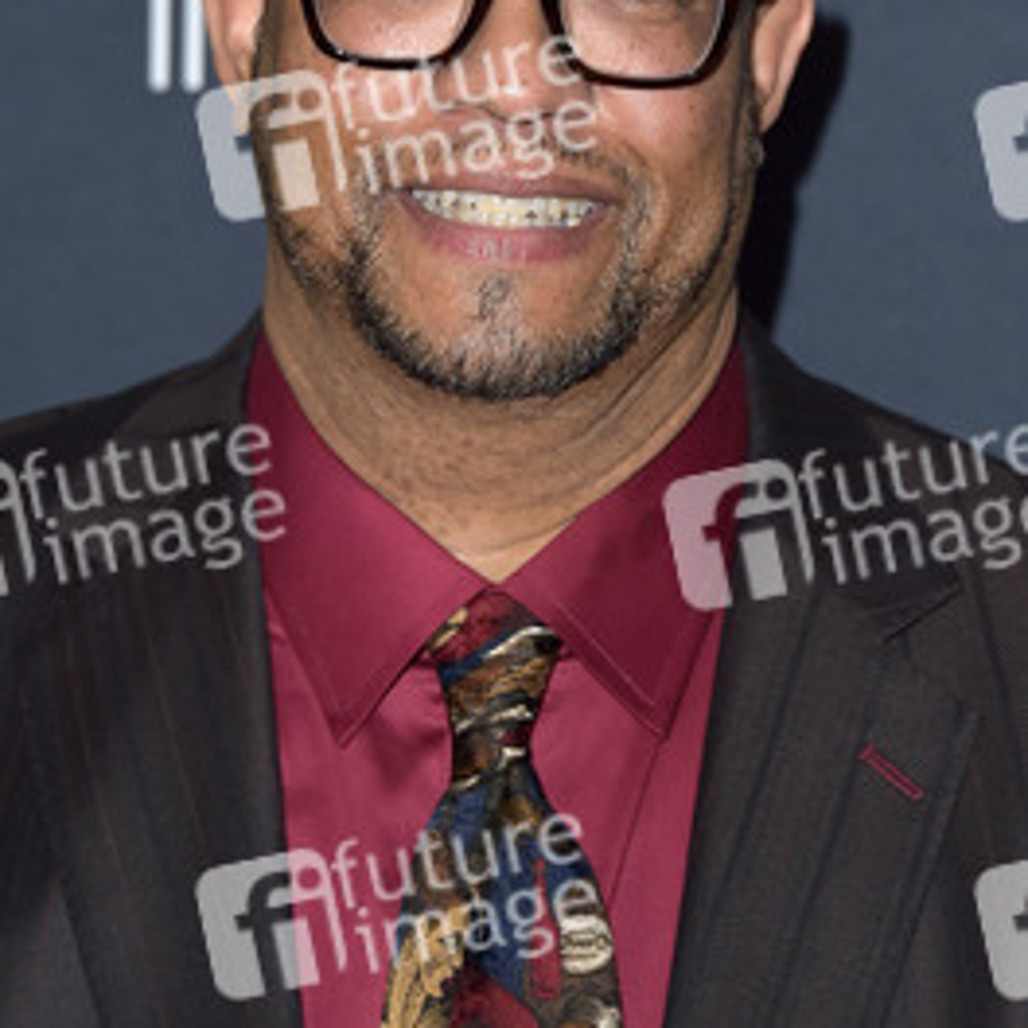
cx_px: 512
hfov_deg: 10.9
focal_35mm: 161
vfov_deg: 10.8
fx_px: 5409
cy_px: 323
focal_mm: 125
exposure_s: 1/250
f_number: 6.3
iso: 250
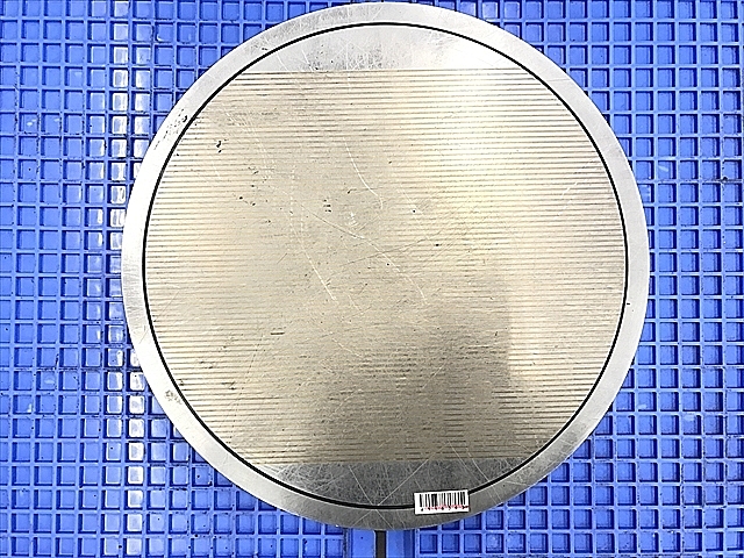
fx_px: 602
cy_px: 279
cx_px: 372
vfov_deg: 49.7
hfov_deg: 63.4
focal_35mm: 28
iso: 40
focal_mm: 3.99
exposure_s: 1/24
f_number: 1.8
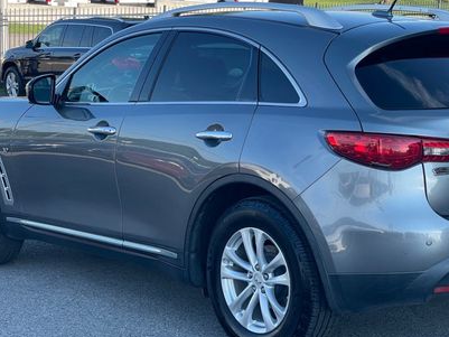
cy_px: 181
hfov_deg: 23.5
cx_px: 279
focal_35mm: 83
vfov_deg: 17.8
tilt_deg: -11.1
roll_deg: -4.9
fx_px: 1077
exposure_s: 1/335
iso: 25
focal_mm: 6
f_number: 2
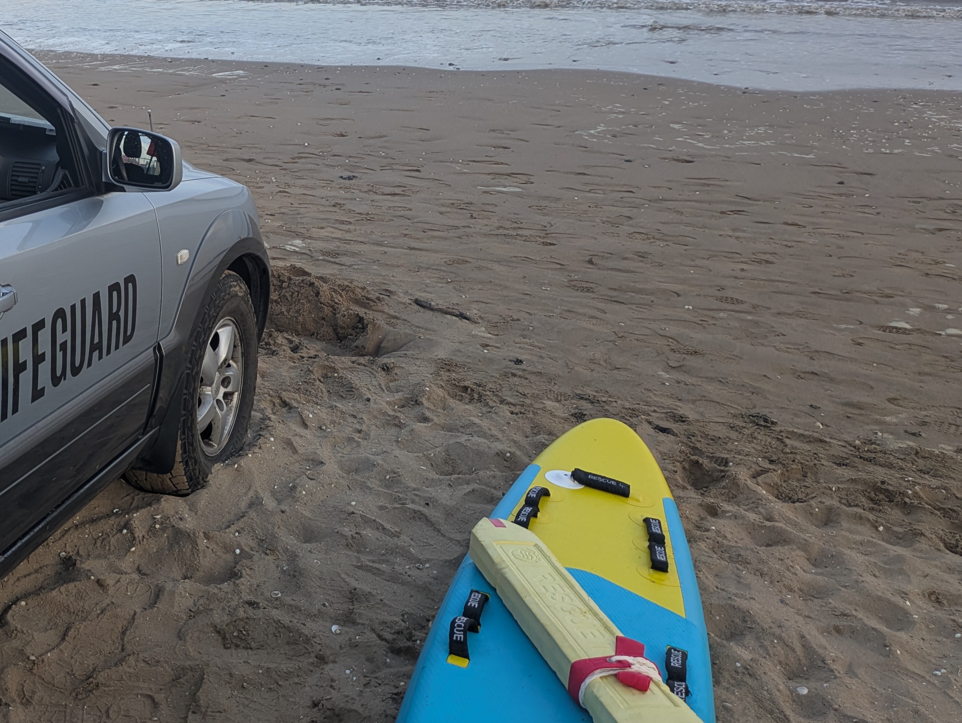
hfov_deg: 42.3
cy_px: 241
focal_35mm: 42
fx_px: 1168
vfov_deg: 34.1
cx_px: 165
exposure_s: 1/209
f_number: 1.89
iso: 48
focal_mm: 5.43
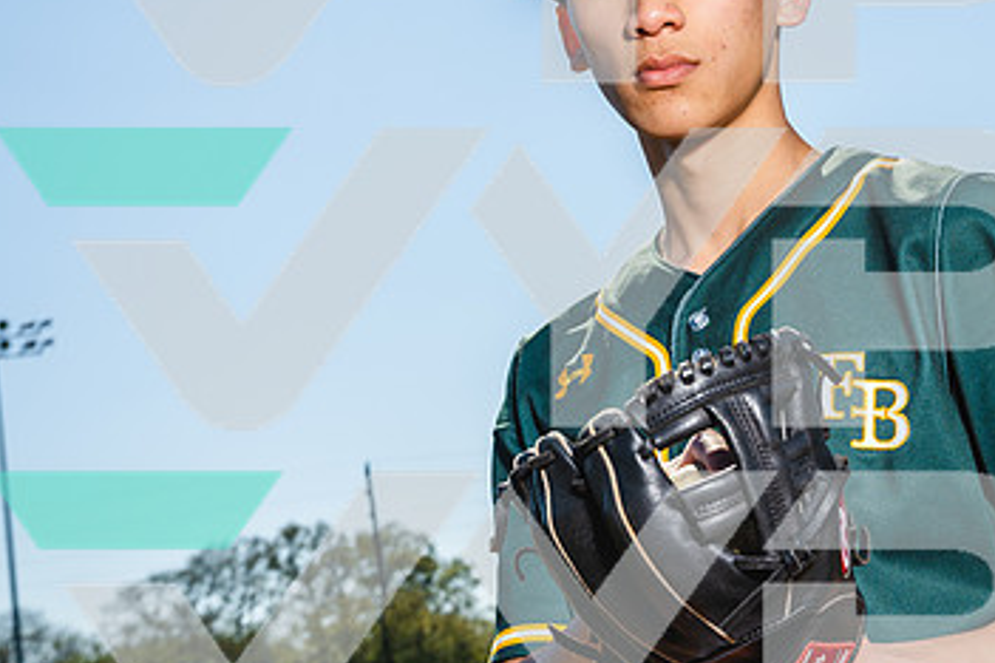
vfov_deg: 19.2
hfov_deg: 28.1
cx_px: 717
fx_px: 1962
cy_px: 279
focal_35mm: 71
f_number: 9
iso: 100
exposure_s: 1/125
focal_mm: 43
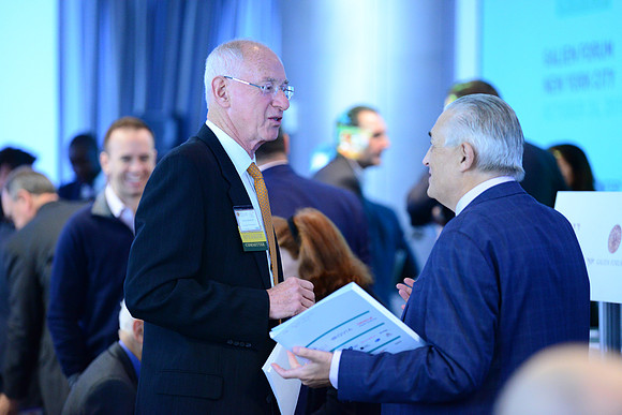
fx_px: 2679
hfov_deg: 13.2
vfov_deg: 8.9
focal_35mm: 155
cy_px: 208
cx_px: 311
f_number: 2.8
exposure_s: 1/80
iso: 4000
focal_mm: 155
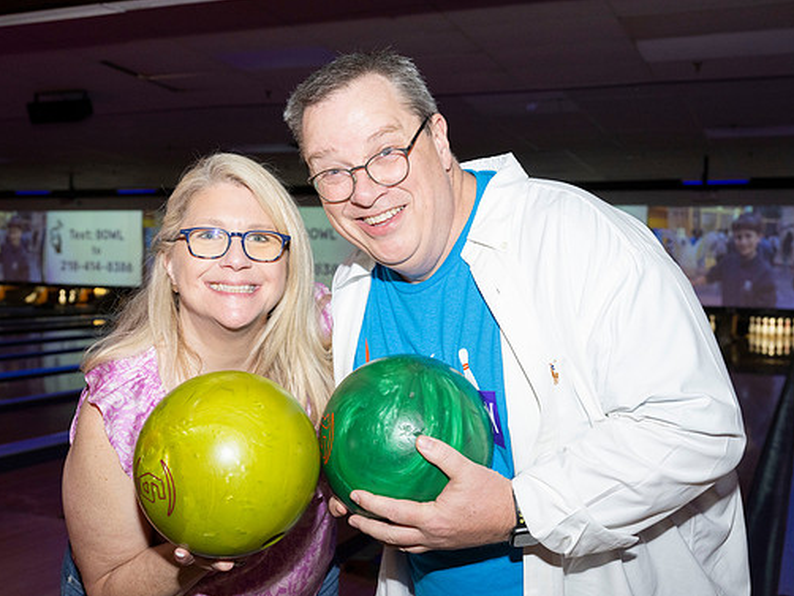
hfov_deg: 46.8
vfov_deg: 36.0
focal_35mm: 40
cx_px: 402
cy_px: 293
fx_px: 918
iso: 1600
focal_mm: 36
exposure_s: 1/100
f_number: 5.6
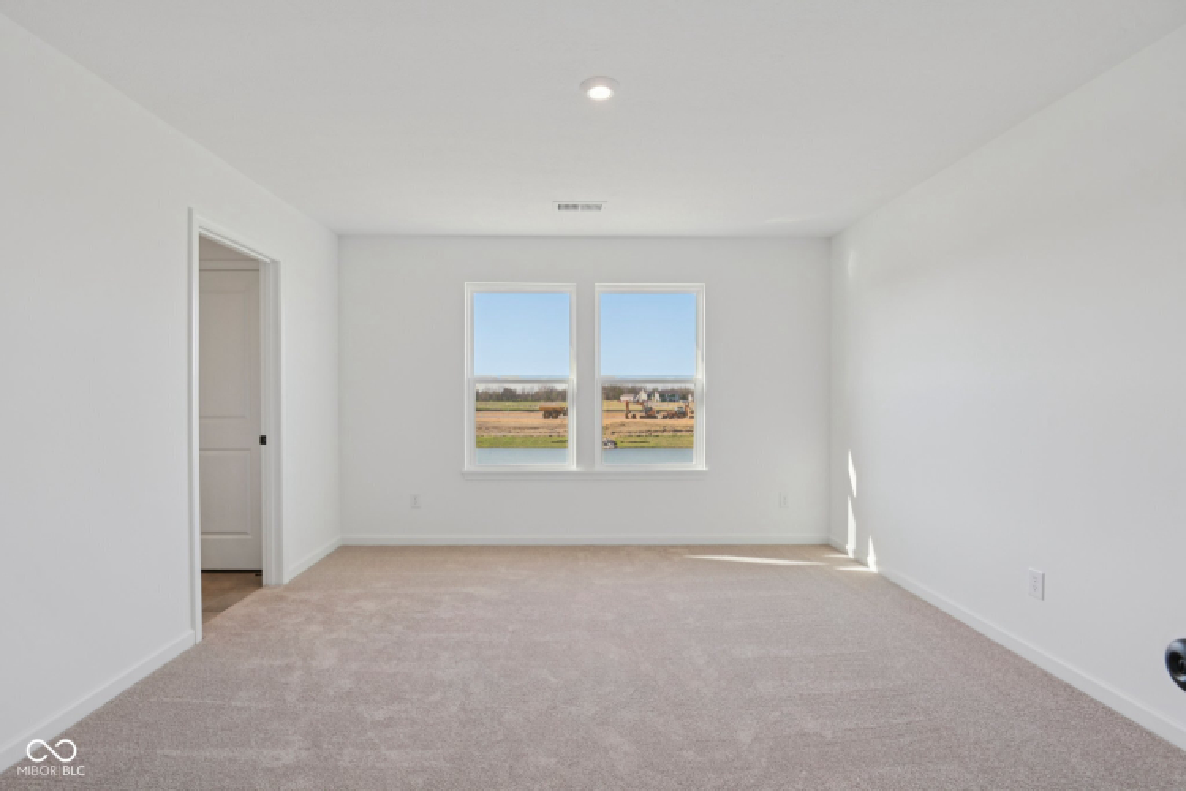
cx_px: 593
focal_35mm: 16
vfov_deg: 73.7
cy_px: 396
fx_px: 527
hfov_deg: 96.7
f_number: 8
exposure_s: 1/60
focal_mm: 16
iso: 100
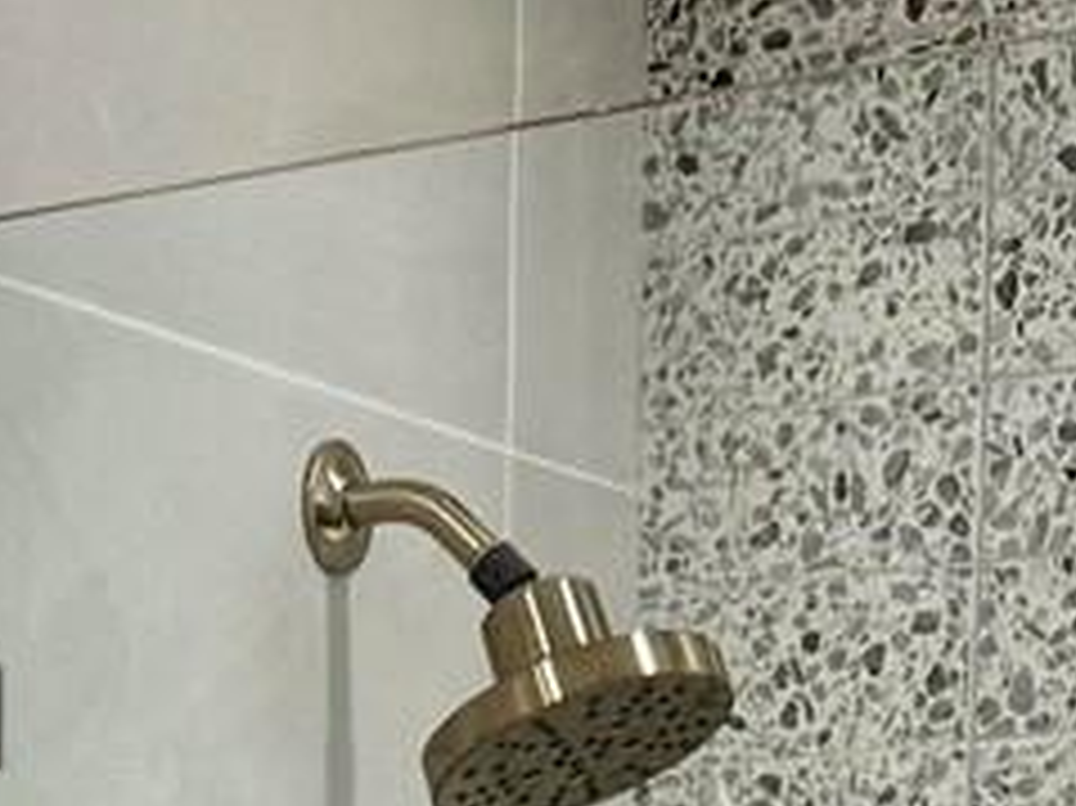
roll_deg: +0.5
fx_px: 5002
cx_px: -108
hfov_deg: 12.1
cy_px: 2076
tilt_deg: -7.9
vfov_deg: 8.3
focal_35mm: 161
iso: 80
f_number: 1.78
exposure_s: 1/457
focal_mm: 6.76
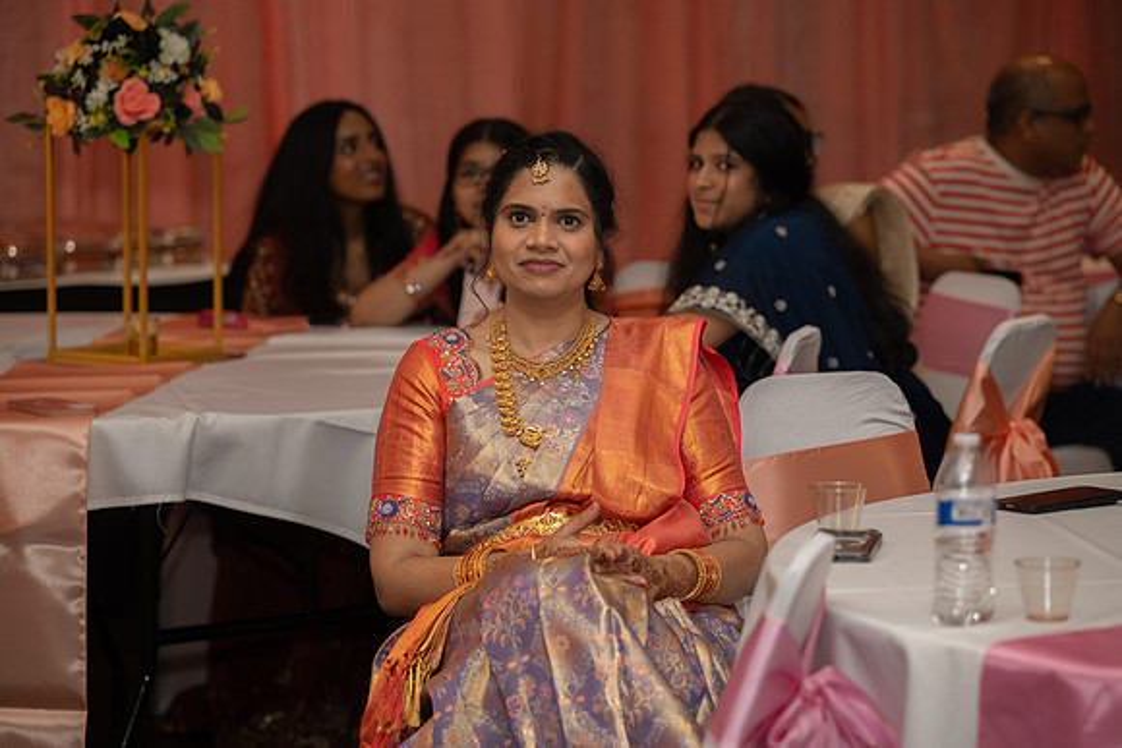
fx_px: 4055
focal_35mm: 130
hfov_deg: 15.8
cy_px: 374
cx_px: 561
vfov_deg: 10.5
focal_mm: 130
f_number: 3.5
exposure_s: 1/160
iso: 1000
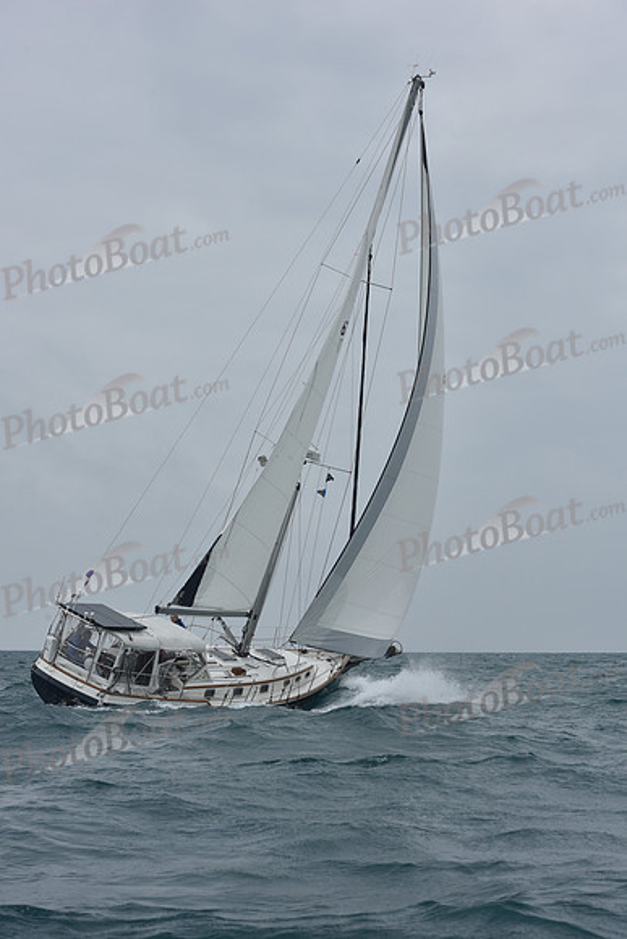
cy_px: 470
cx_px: 314
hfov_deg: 19.5
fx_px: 1828
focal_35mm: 70
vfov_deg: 28.8
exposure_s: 1/800
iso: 250
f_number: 9
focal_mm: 70
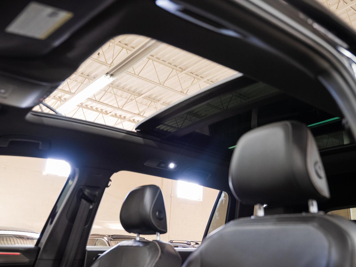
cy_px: 134
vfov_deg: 40.4
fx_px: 363
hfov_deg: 52.3
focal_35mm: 35
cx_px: 178
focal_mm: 32.6
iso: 1000
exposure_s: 1/40
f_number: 3.5
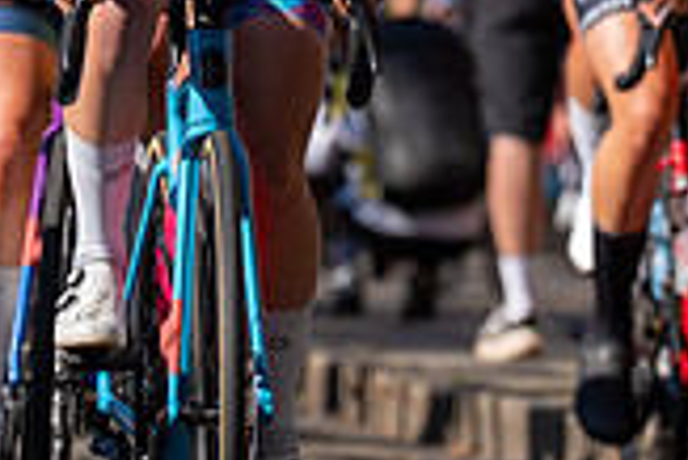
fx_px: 11419
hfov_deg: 3.5
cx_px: 197
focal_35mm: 597
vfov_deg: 2.3
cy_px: -451
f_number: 3.5
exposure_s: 1/1000
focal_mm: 136
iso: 100
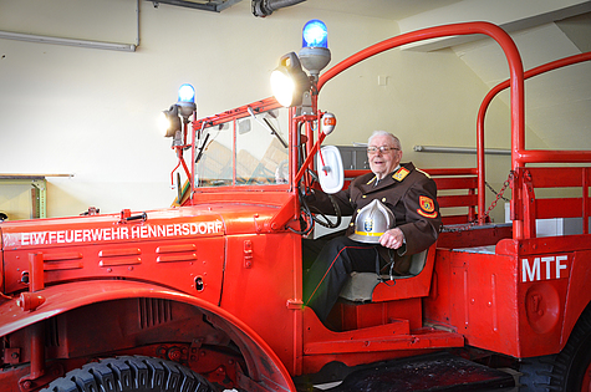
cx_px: 296
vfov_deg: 34.1
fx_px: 639
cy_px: 196
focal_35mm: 39
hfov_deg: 49.6
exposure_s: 1/8
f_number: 4
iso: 1600
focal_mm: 26
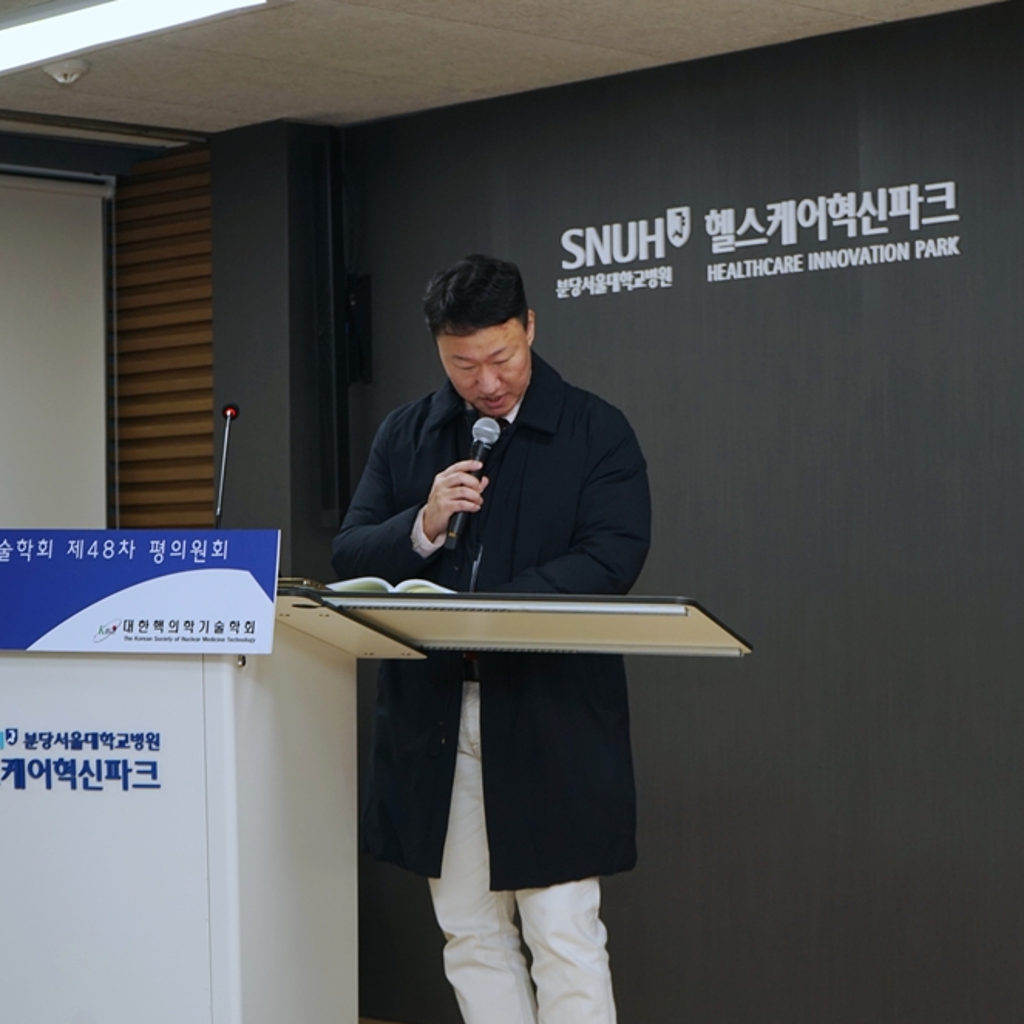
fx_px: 2744
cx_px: 511
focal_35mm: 82
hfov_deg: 21.1
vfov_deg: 21.1
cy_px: 512
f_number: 6.3
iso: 400
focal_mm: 64
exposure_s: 1/80
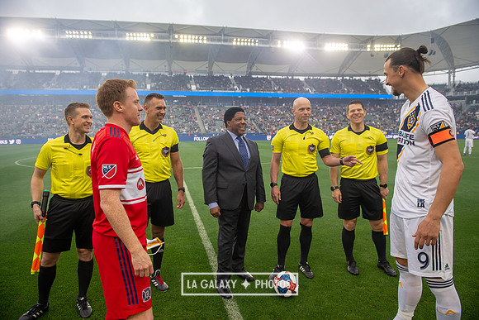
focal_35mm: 24
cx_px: 240
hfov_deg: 73.7
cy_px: 160
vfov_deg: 53.2
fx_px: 319
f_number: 3.5
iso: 500
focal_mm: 24
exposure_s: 1/640
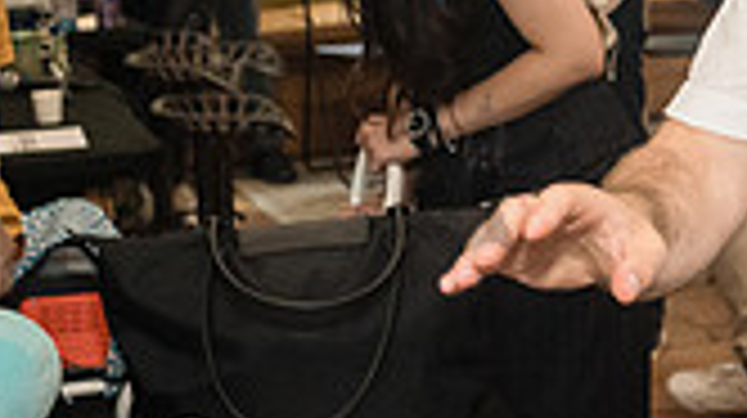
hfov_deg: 15.7
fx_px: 2533
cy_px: -47
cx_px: 1062
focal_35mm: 128
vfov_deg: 9.4
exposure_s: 1/200
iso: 4000
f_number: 5
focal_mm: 35
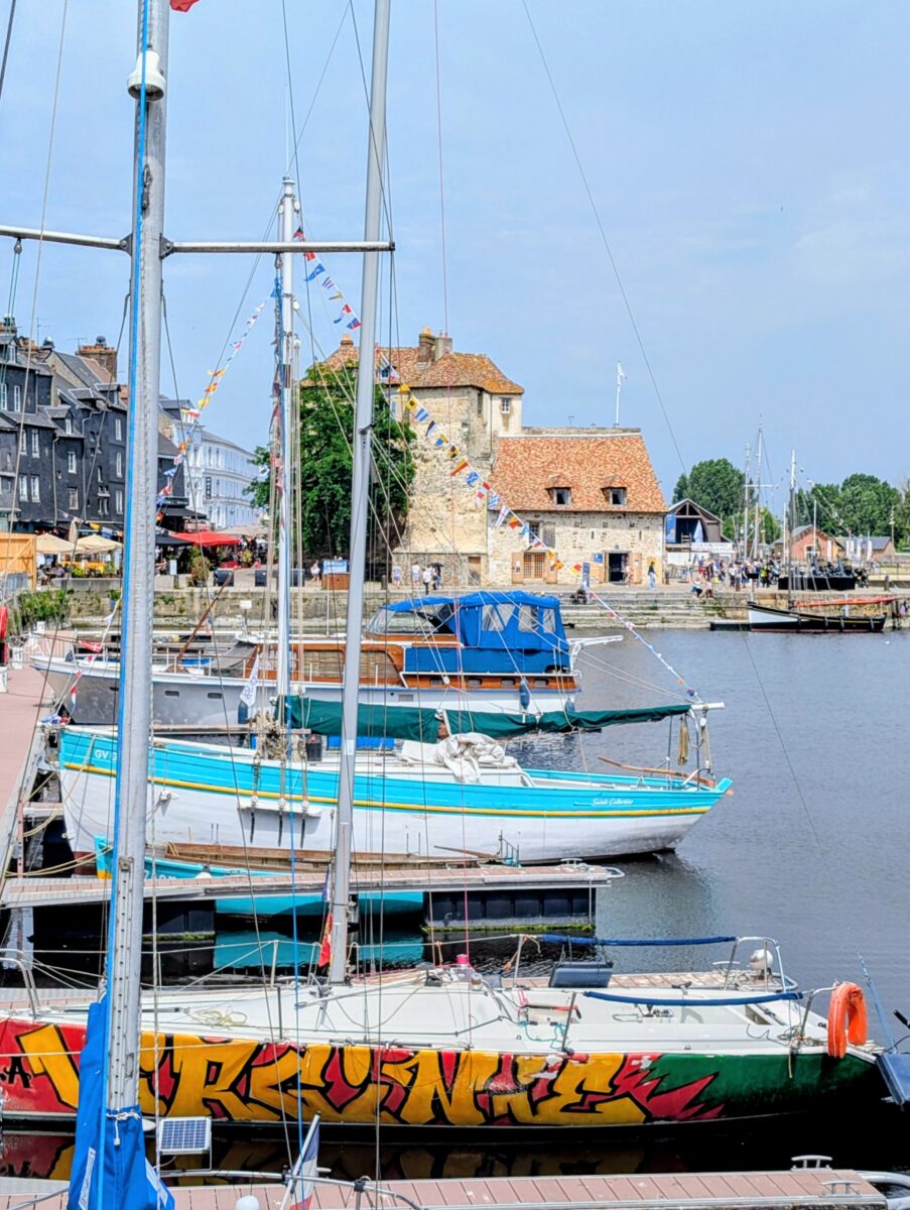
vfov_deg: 38.9
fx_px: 1714
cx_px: 455
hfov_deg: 29.7
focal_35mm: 49
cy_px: 605
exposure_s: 1/1577
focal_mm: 6.9
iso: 21
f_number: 1.68
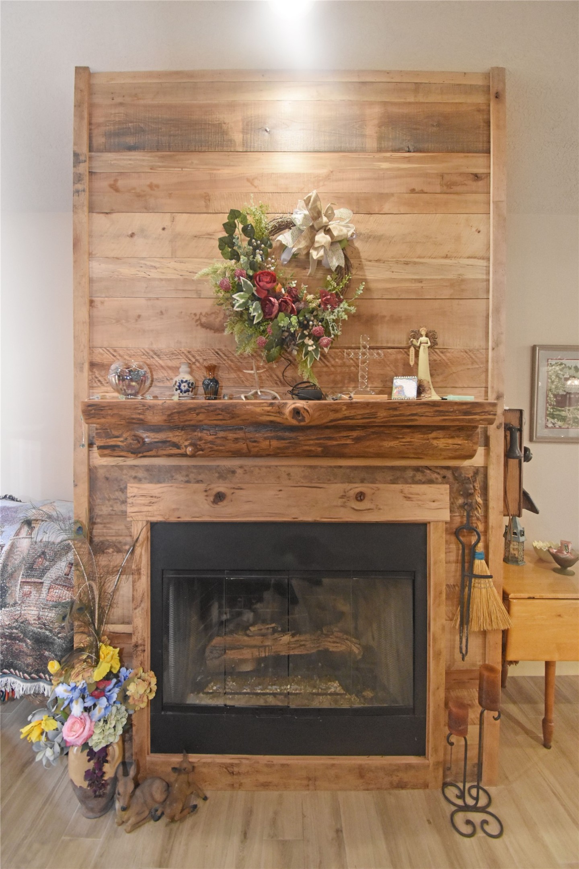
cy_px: 434
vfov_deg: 100.4
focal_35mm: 15
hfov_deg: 77.3
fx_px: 362
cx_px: 290
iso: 2200
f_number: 4.5
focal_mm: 10
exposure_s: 1/60
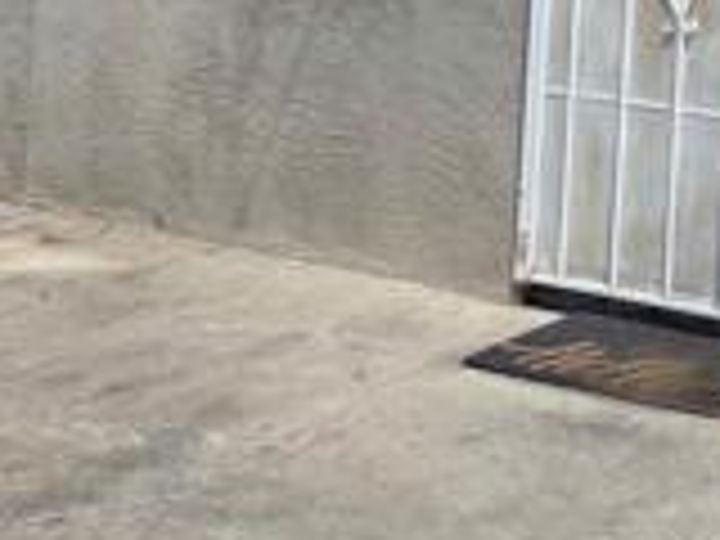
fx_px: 1914
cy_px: -153
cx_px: 1071
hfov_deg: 18.8
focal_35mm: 92
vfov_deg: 15.3
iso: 80
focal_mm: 5.4
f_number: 1.8
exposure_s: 1/7075
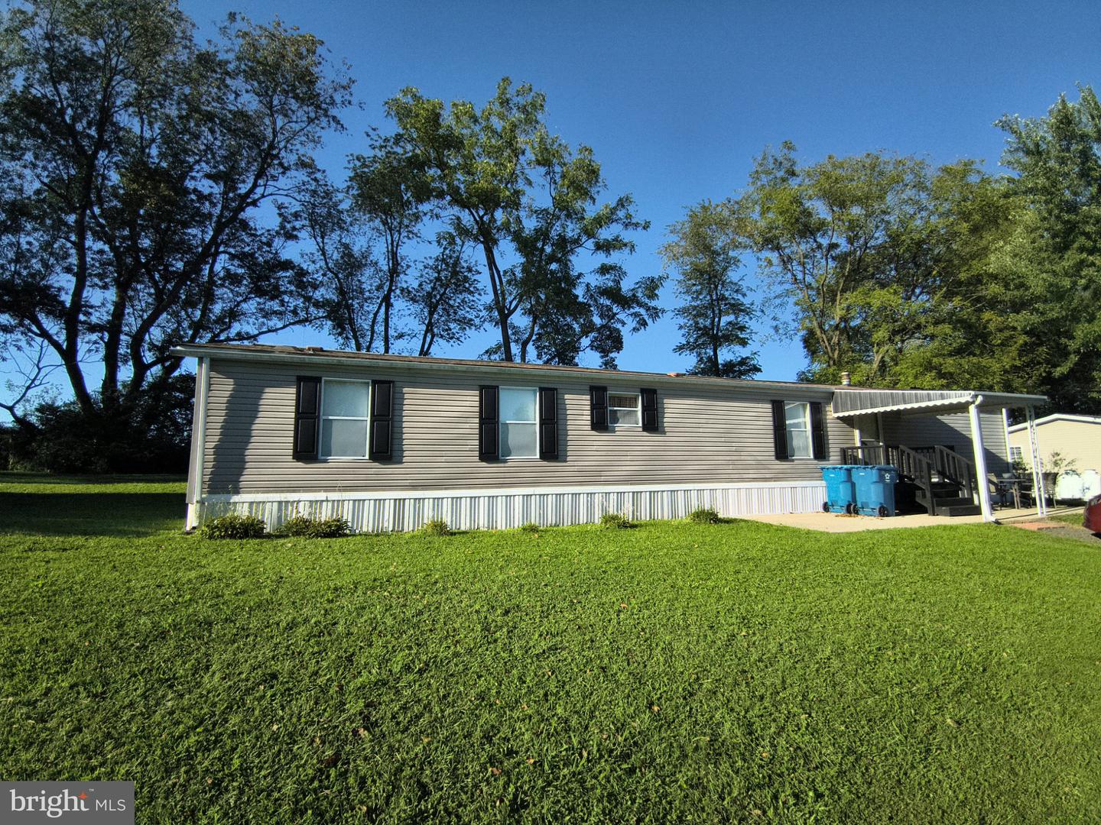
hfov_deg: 110.5
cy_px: 412
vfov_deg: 94.5
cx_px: 550
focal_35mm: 12
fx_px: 382
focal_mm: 2.13
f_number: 2.2
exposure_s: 1/1274
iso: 101
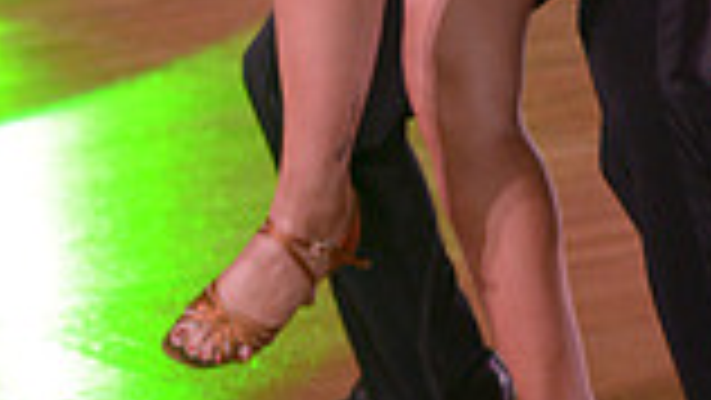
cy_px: -297
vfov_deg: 3.2
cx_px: 533
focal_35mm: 378
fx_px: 7129
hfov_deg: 5.7
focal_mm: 98
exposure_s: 1/200
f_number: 5
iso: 1250
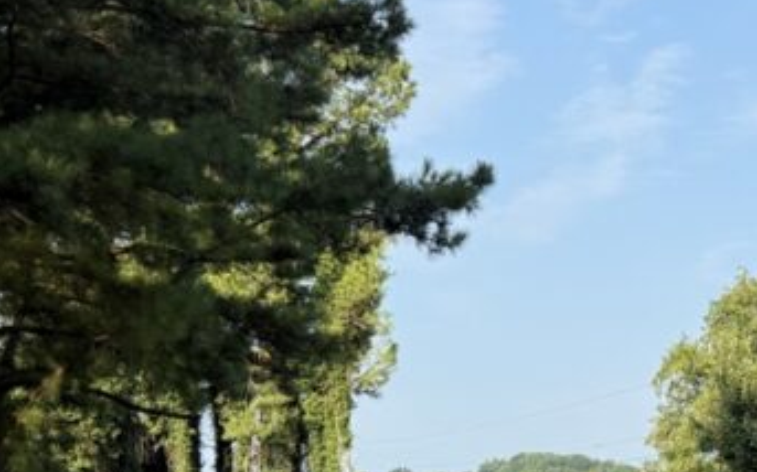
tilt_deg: -4.6
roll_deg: +0.8
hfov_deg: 25.2
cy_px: 646
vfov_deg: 16.1
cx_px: 836
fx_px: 1567
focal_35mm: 76
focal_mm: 6.76
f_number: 1.78
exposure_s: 1/1437
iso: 80
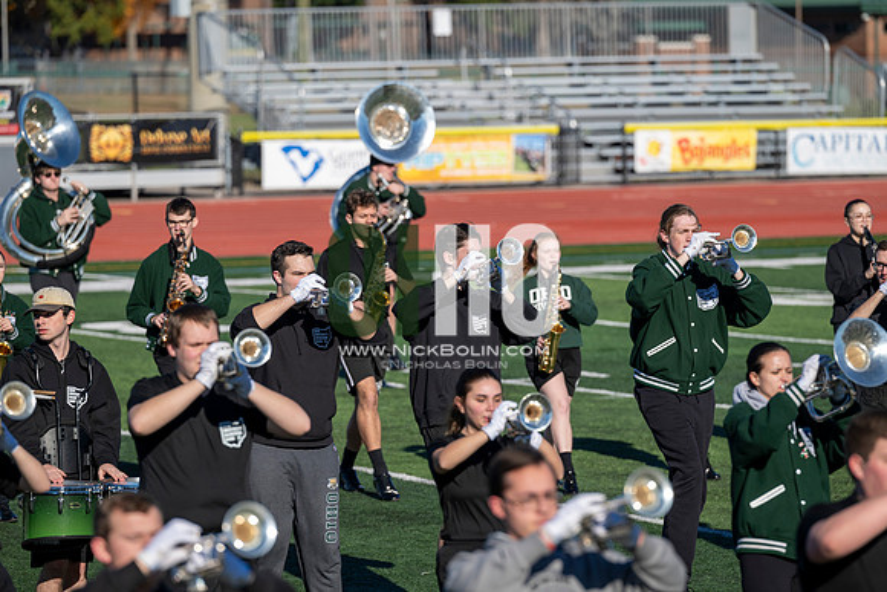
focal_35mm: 200
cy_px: 296
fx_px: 4929
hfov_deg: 10.3
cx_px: 444
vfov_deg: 6.9
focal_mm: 200
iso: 160
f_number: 4
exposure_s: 1/2000
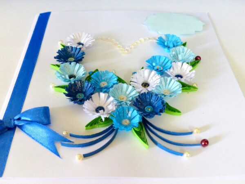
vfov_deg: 40.7
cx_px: 122
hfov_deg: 52.6
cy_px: 92
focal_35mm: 35
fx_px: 248
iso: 400
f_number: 2.8
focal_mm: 6.3
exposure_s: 1/50
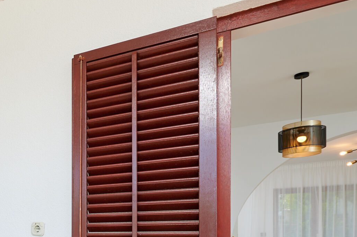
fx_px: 376
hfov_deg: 39.7
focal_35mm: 38
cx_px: -49
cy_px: 234
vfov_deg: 32.3
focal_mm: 14
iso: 250
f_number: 8
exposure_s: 1/100
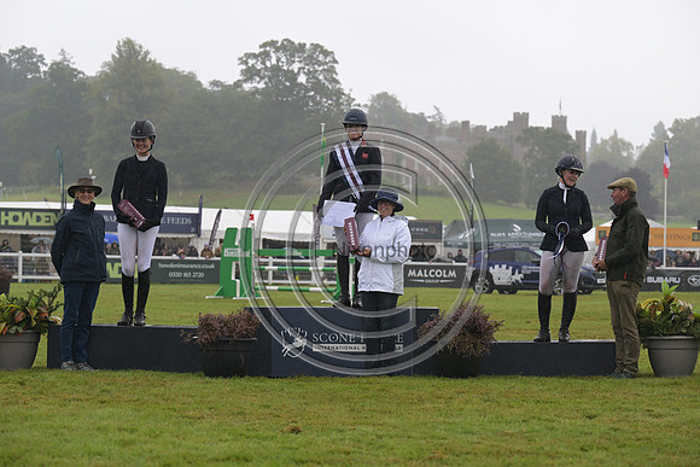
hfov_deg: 20.0
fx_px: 1984
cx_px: 350
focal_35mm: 102
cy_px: 234
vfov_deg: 13.4
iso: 900
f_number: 5
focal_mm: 102
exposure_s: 1/1000
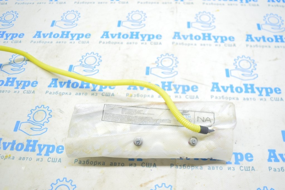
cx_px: 142
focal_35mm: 68
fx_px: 534
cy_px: 95
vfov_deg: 20.1
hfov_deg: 29.9
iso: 400
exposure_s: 1/20
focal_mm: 45
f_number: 5.6
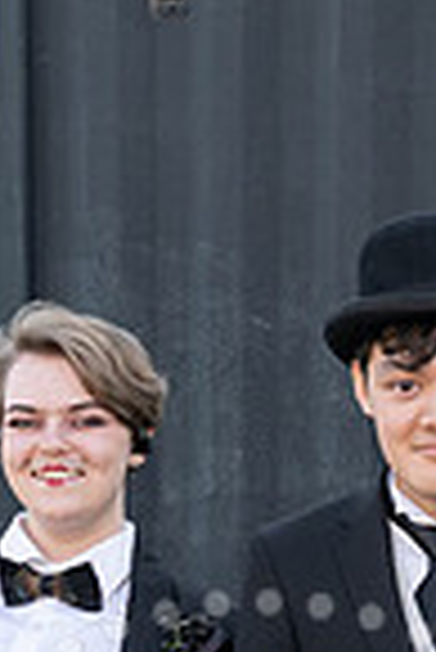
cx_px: 639
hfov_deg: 10.2
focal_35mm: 131
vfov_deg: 15.0
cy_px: 838
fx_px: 2374
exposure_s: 1/200
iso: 320
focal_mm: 24
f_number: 5.6
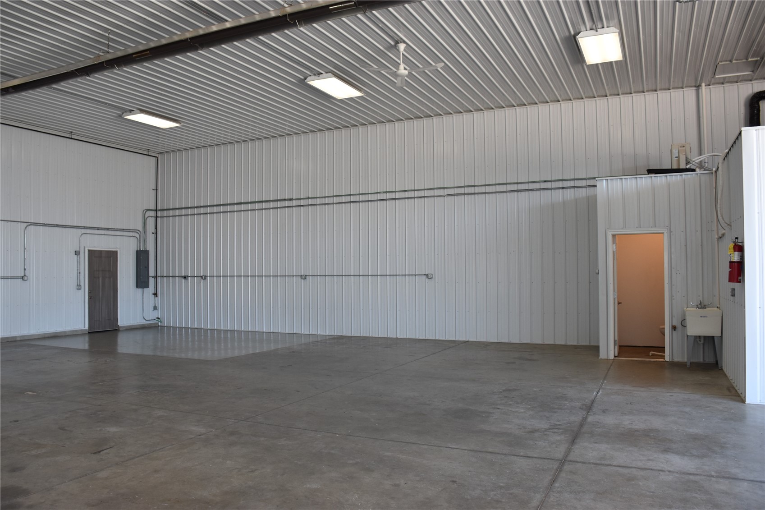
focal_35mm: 27
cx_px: 382
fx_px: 574
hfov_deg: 67.4
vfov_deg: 47.9
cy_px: 255
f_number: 5
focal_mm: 18
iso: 400
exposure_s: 1/100
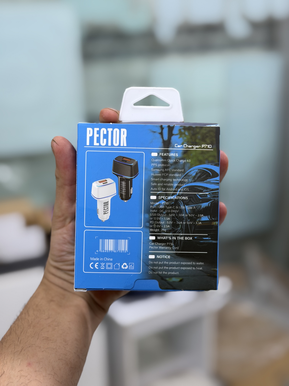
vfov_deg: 39.7
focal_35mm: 48
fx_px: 534
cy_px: 193
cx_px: 144
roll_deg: +2.0
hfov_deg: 30.3
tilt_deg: -18.6
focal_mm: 6.76
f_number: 1.78
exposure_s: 1/50
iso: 80
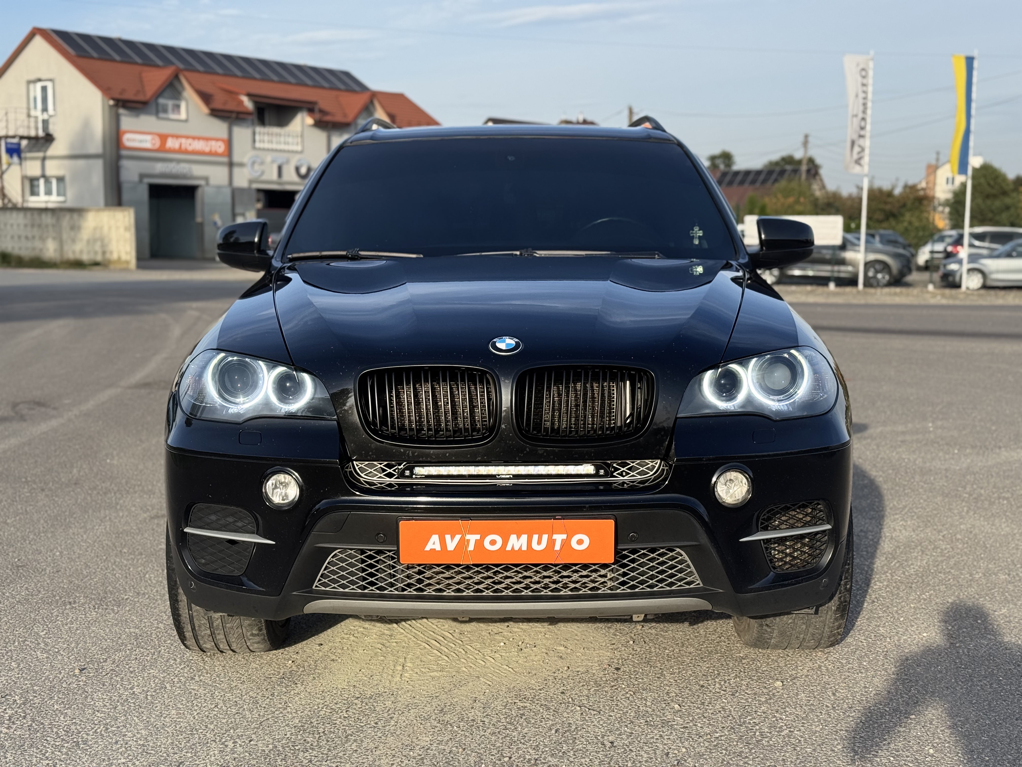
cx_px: 511
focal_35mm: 48
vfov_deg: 30.3
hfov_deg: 39.7
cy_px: 384
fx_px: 1417
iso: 64
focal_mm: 6.76
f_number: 1.78
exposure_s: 1/2179
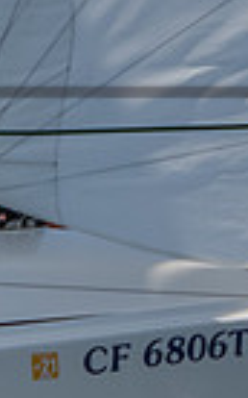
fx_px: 34526
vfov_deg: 0.7
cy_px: 242
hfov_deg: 0.4
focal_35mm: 3186
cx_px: -759
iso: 400
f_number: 6.3
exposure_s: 1/2500
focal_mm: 400
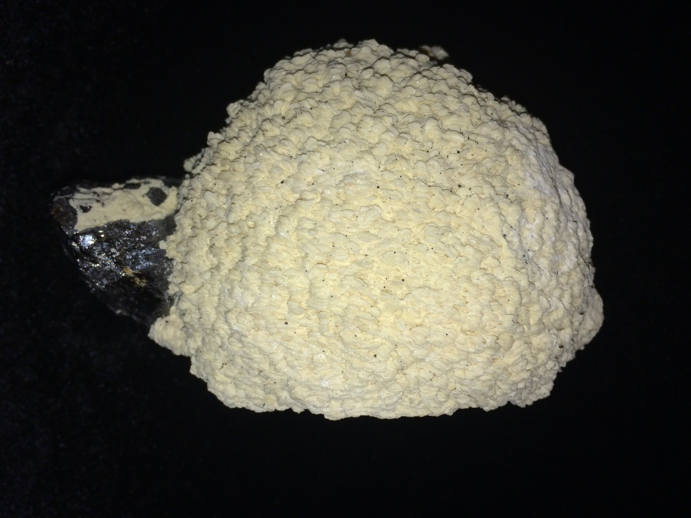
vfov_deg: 45.4
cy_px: 265
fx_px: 619
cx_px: 354
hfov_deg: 58.3
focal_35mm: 31
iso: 32
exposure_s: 1/466
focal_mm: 4.12
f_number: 2.2
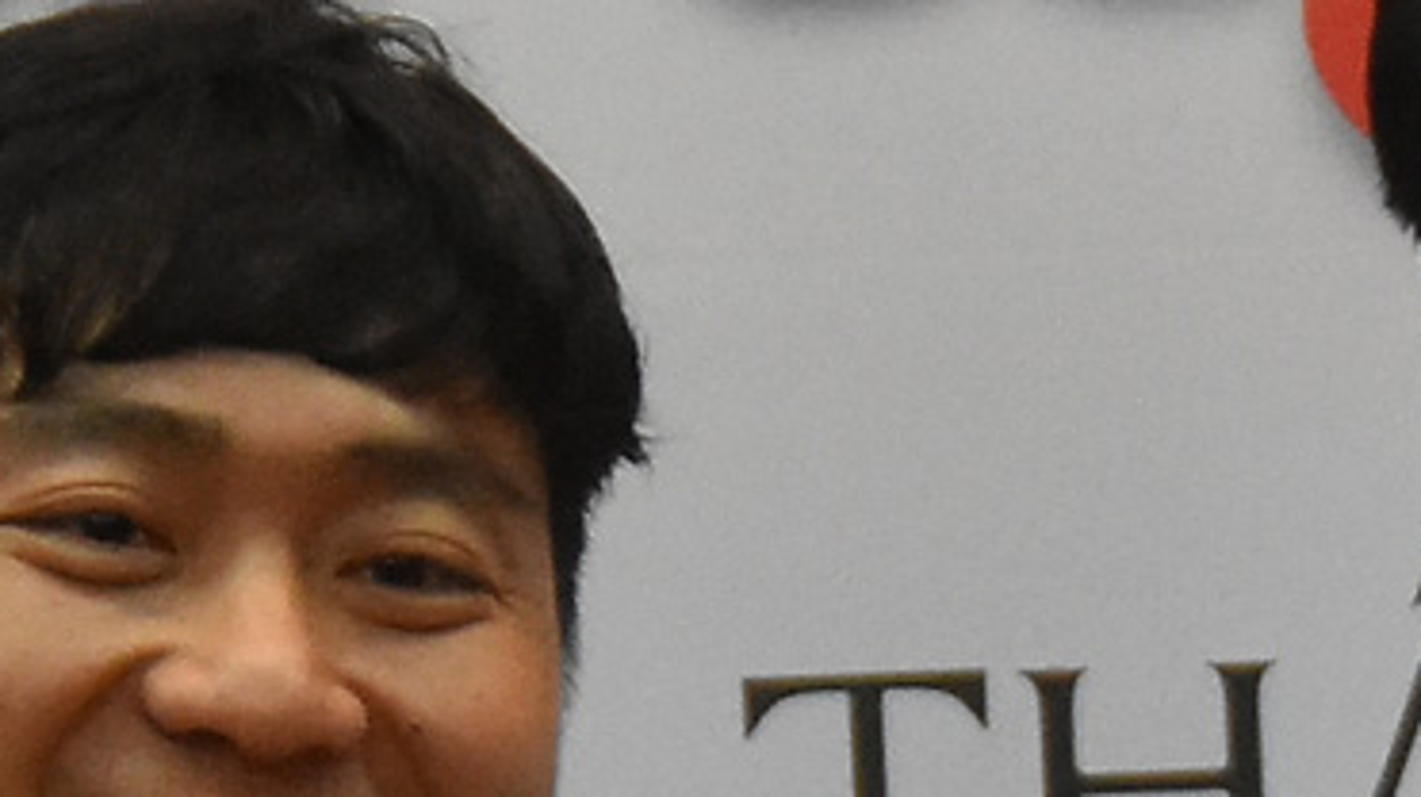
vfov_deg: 1.8
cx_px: 923
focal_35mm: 673
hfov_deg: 3.2
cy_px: 973
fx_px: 25338
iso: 2500
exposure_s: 1/125
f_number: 4.8
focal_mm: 62
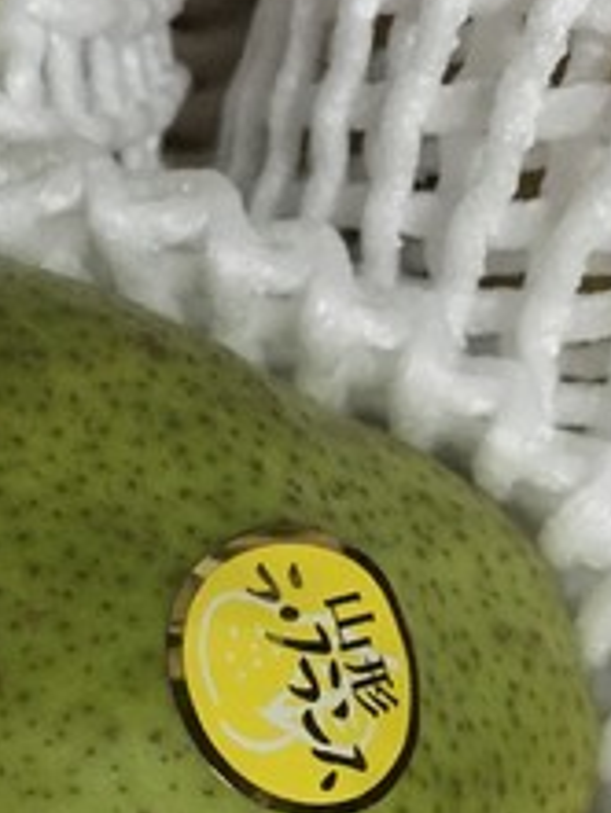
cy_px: 769
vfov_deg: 30.8
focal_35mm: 59
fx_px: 1387
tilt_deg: -70.8
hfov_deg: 23.9
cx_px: 15
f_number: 2.2
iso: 500
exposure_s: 1/17
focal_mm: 4.15
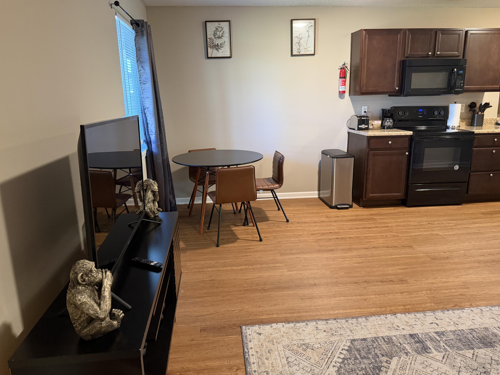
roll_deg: +1.6
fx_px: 361
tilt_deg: -13.2
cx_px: 248
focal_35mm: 25
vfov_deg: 54.9
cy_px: 181
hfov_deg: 69.4
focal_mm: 6.76
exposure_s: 1/60
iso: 500
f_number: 1.78
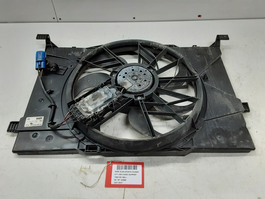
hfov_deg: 65.3
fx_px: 207
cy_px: 100
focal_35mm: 27
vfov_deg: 51.4
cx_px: 132
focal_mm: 2.91
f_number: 1.9
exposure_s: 1/50
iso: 160
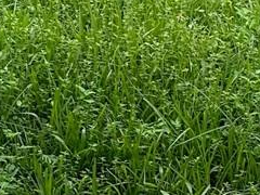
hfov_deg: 12.2
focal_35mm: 160
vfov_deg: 8.4
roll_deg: -0.6
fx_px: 1202
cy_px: -296
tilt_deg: -7.0
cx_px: -14
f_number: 1.78
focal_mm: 6.86
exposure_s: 1/857
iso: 80
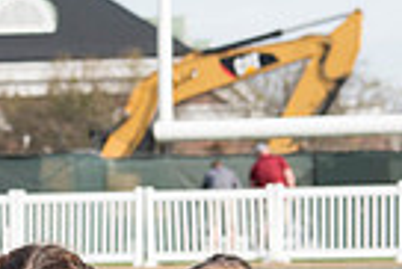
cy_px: 513
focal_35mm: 213
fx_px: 2381
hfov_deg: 9.6
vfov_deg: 6.3
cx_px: 92
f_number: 5
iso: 250
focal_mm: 50
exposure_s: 1/800
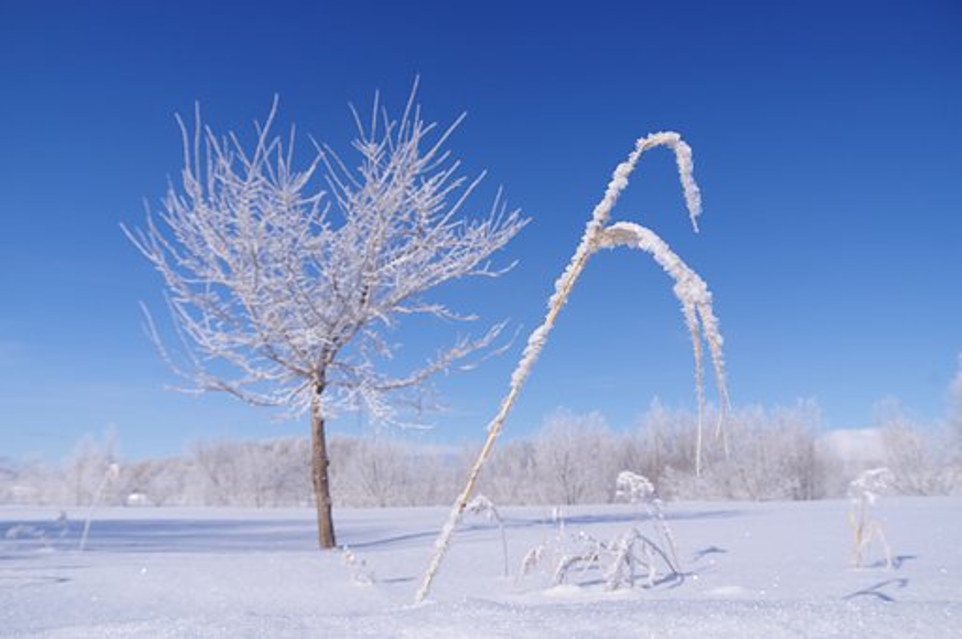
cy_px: 320
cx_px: 481
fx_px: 721
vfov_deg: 47.8
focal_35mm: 27
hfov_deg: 67.4
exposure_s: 1/320
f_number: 7.1
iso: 200
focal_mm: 18
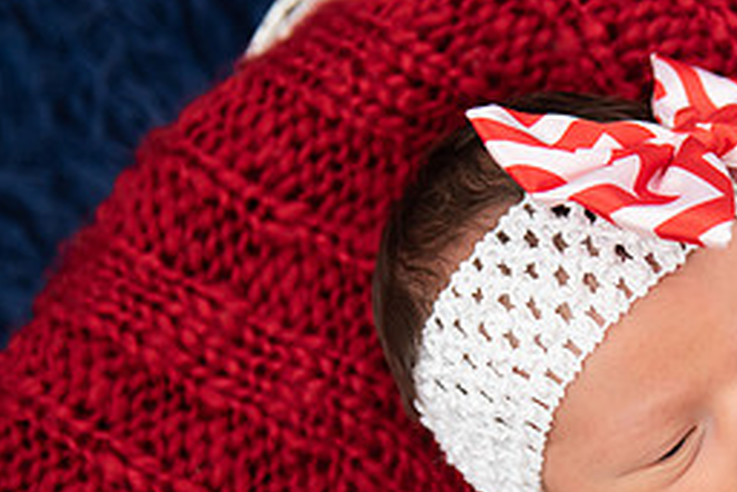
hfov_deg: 15.9
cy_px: 531
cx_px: 767
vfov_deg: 10.8
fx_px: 2581
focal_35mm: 126
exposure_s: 1/250
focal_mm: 50
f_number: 2.8
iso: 500
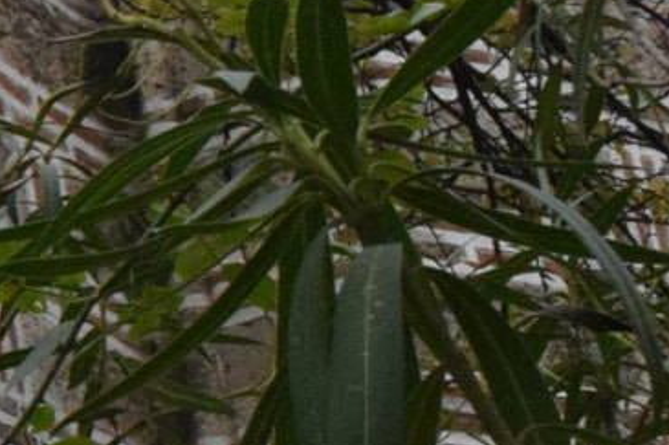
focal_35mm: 185
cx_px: -1059
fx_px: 3436
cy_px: 389
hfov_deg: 9.6
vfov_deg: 7.4
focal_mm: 22
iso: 3200
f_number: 22
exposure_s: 1/320
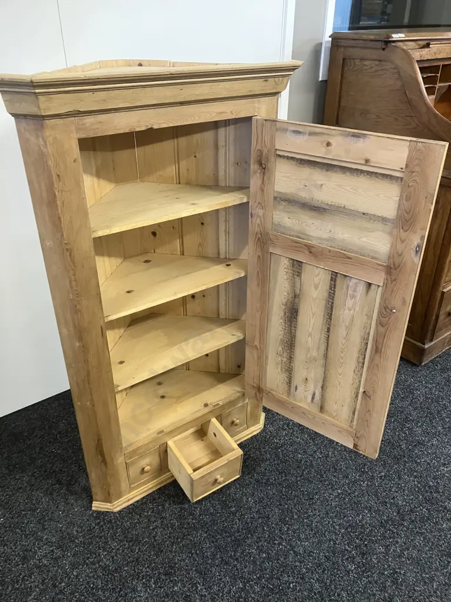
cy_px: 301
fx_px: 486
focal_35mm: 28
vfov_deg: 63.4
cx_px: 226
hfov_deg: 49.7
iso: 320
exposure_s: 1/50
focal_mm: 3.99
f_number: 1.8
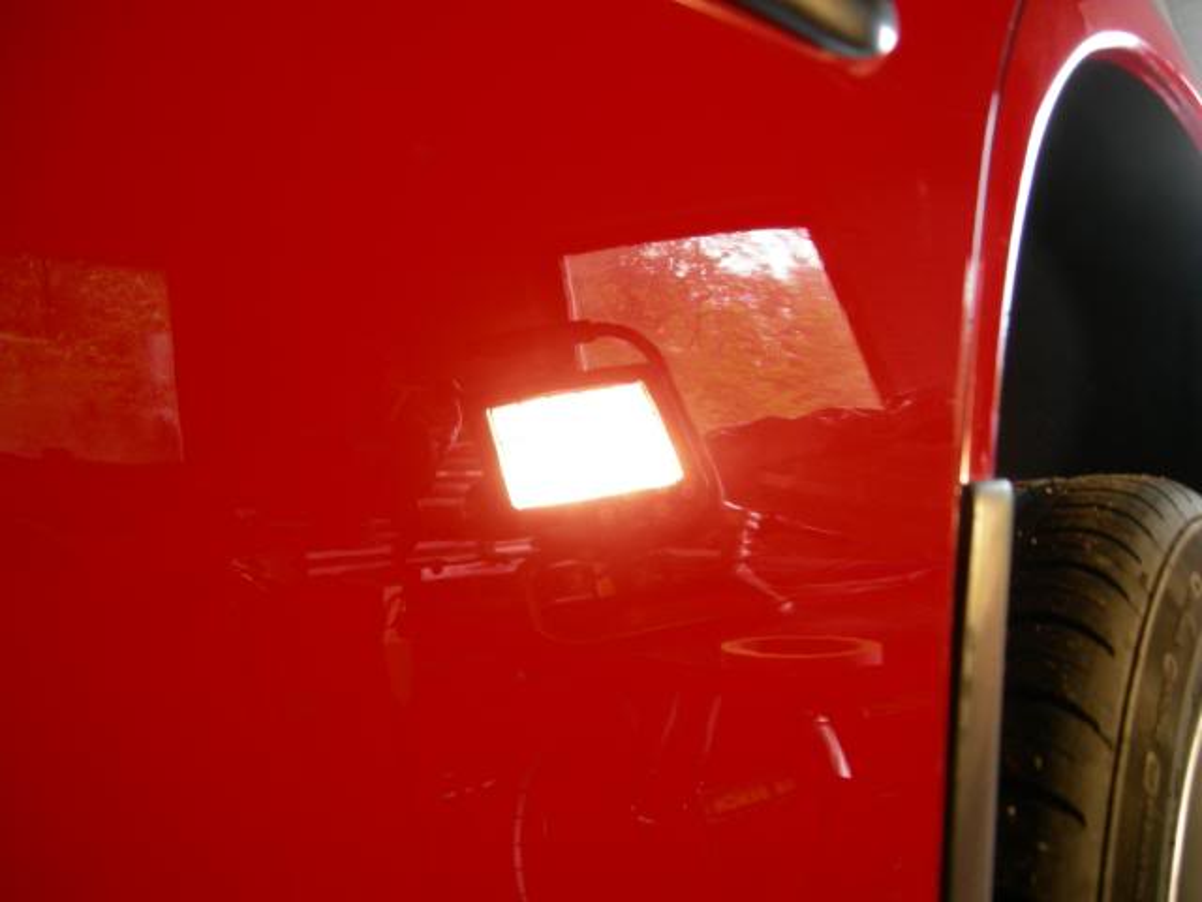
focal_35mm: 36
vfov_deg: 39.7
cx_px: 601
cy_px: 451
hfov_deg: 51.4
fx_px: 1250
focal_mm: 7.5
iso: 64
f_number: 2.7
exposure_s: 1/43.8
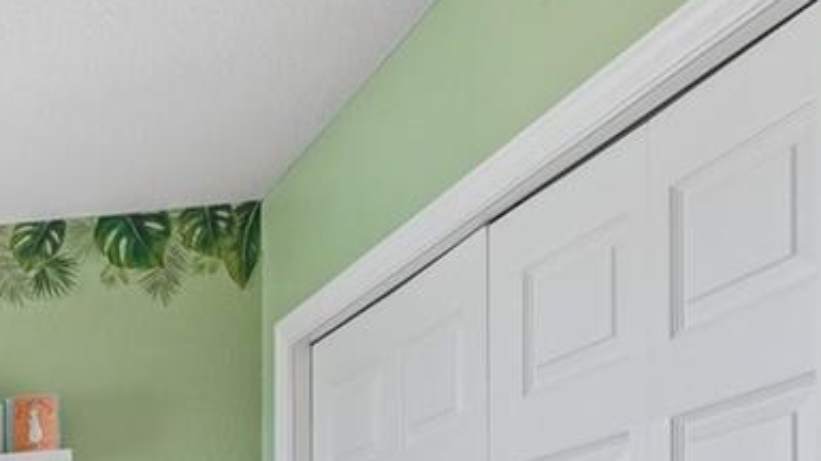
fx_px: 1327
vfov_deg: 17.6
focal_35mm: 61
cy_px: 700
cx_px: -650
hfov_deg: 21.8
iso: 400
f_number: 8
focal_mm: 14
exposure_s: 1/80
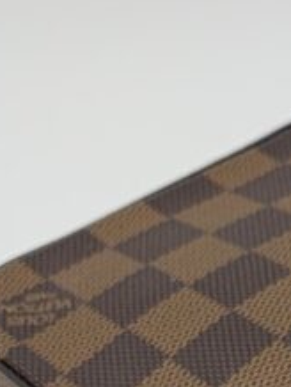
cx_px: 545
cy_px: 675
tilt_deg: -53.9
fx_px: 1365
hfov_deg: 11.2
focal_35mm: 122
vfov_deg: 14.4
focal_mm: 4.25
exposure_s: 1/100
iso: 25
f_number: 1.8
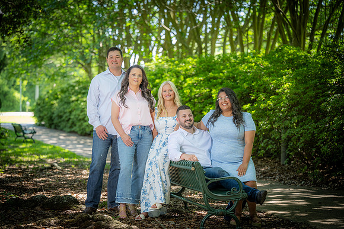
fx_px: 870
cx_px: 172
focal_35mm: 91
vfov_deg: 15.0
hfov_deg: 22.4
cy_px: 114
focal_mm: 91
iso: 100
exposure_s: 1/100
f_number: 2.8
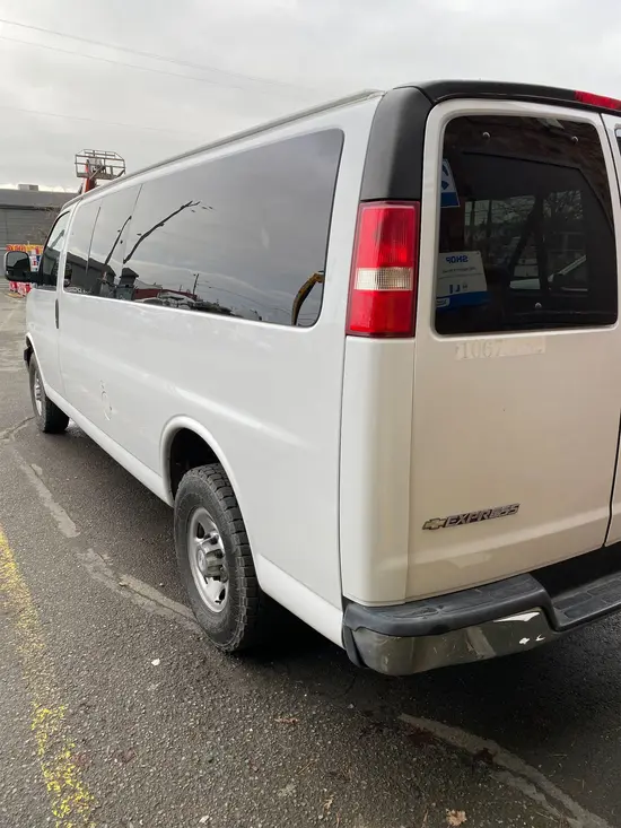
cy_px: 414
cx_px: 310
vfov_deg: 67.3
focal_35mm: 26
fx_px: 622
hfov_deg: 53.1
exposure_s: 1/359
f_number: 1.8
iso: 32
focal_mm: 4.25
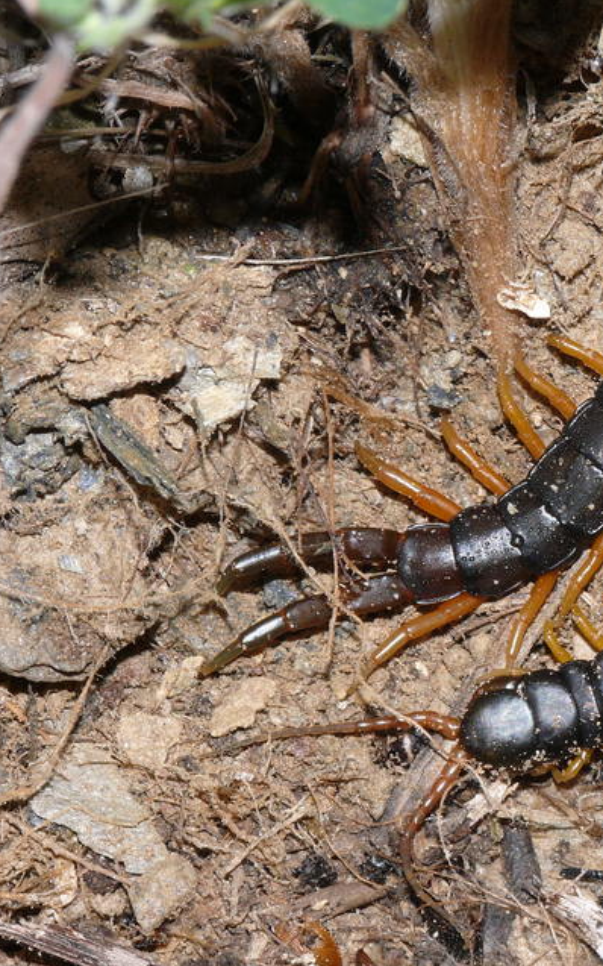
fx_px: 5865
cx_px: 642
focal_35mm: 223
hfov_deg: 5.9
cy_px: 482
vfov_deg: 9.4
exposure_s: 1/640
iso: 100
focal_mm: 33.2
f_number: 10
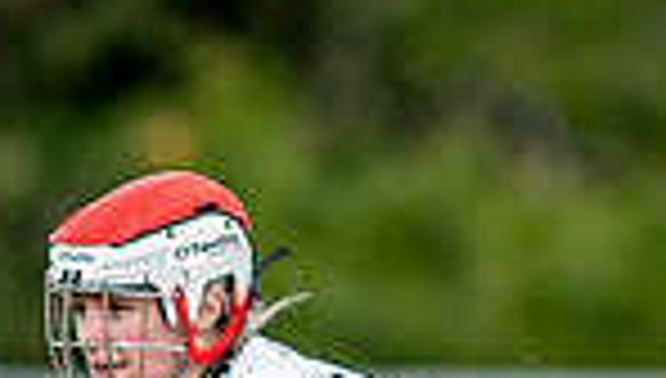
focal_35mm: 2991
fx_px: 52935
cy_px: 804
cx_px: -300
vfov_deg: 0.4
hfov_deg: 0.7
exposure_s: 1/1000
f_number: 2.8
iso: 180
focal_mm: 300
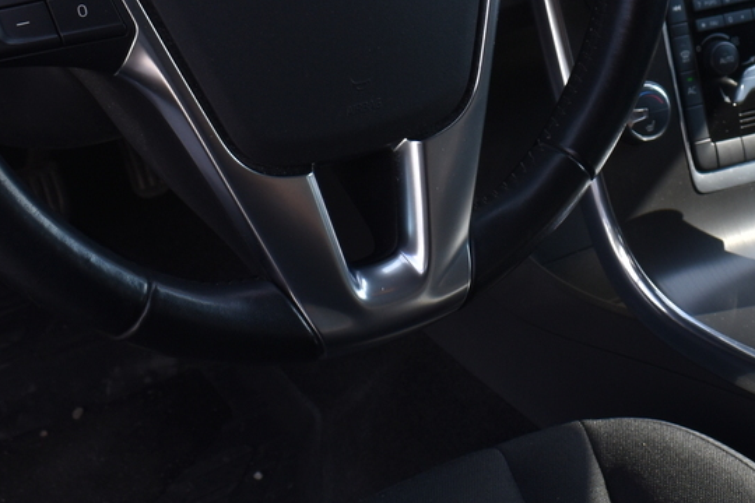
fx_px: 1699
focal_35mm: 81
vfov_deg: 16.8
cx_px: 600
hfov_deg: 24.7
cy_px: 152
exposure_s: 1/350
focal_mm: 18
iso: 200
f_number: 6.7
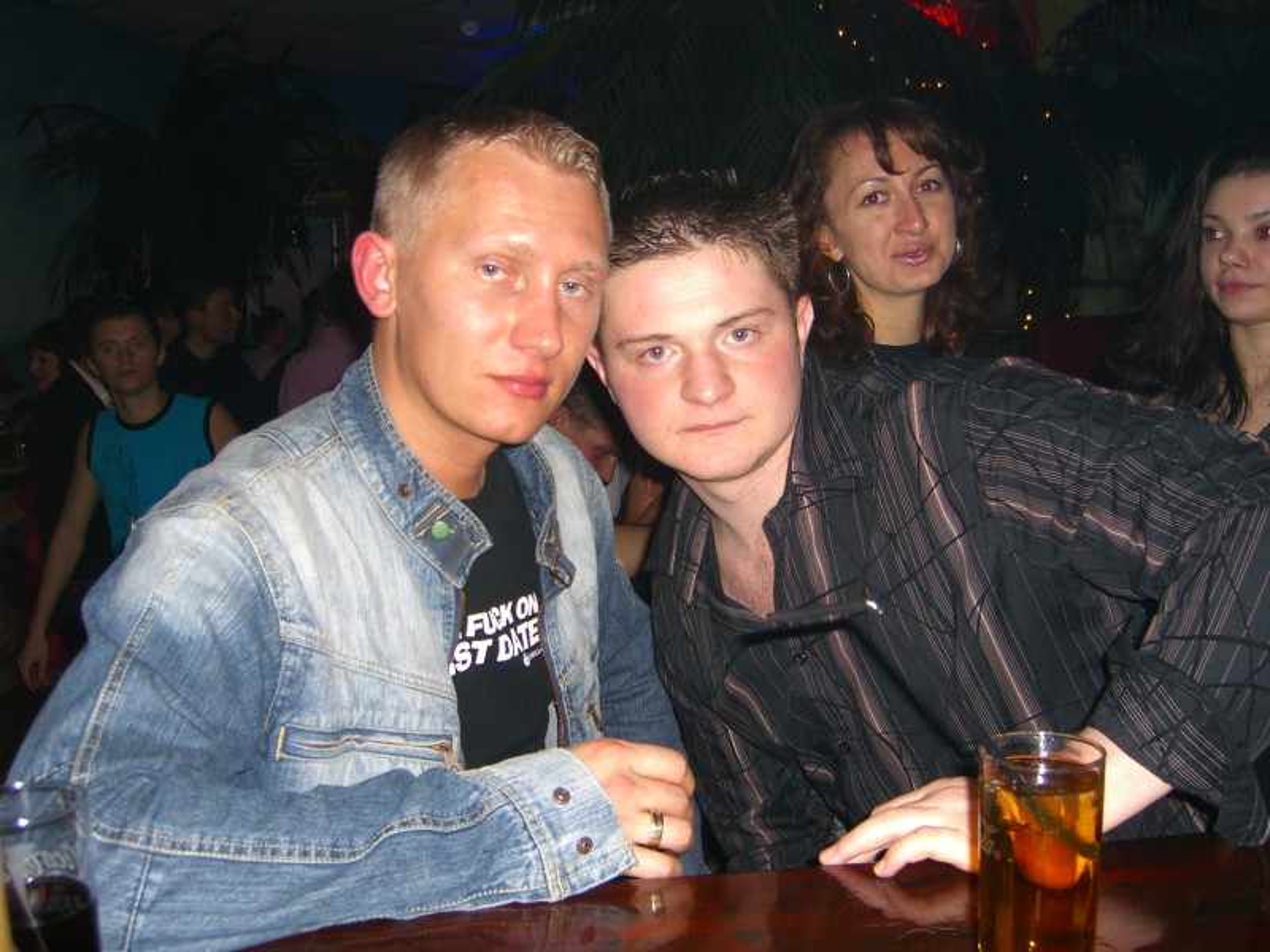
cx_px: 635
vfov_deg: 37.7
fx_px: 1394
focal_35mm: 38
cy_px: 476
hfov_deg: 49.0
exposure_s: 1/60
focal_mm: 7.9
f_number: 2.8
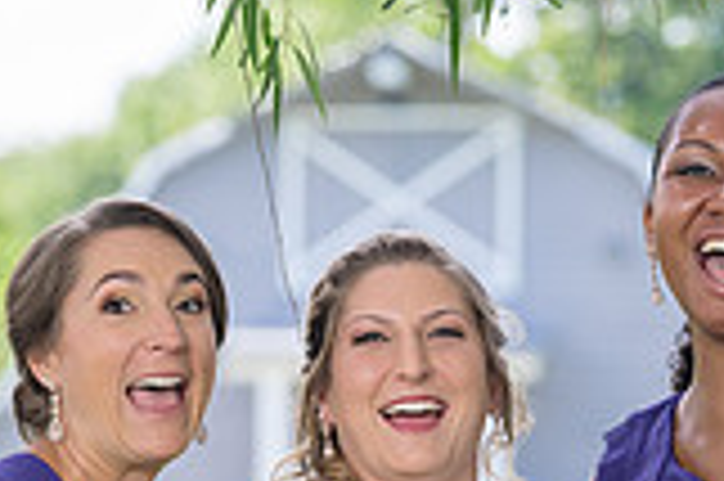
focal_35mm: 408
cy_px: 553
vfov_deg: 3.4
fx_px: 8197
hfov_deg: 5.1
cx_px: 457
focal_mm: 106
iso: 100
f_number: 4
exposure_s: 1/200
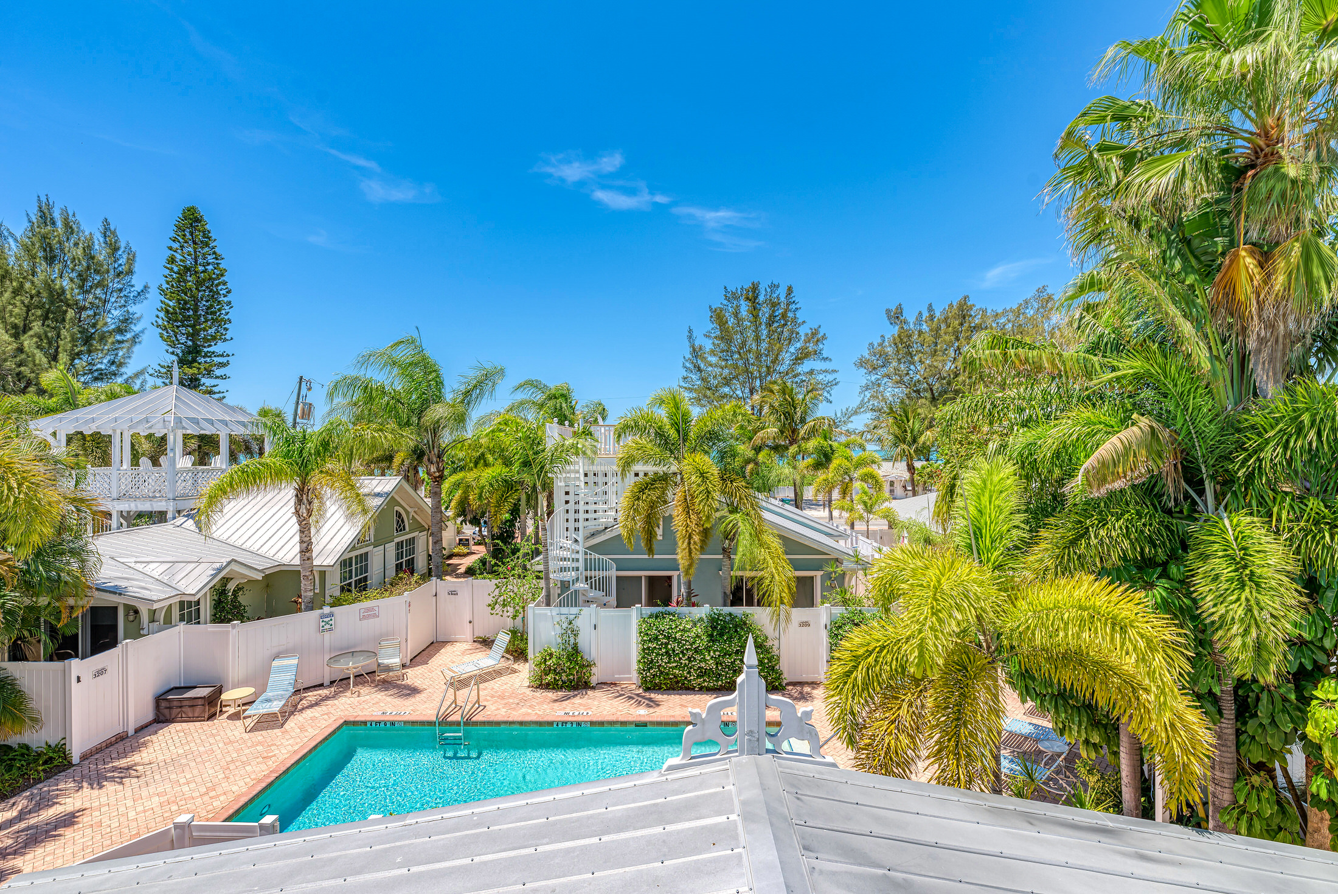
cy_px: 447
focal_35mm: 16
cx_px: 669
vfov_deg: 73.8
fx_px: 595
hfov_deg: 96.7
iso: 100
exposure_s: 1/125
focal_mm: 16
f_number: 7.1
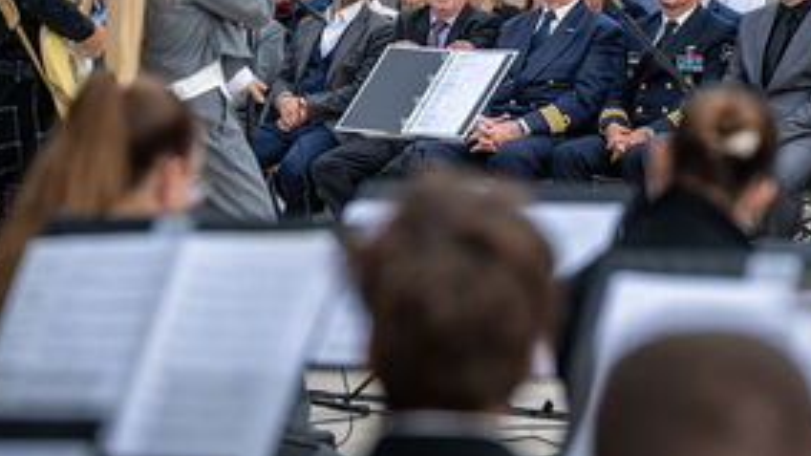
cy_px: 100
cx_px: 579
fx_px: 4880
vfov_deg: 5.3
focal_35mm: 227
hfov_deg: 9.5
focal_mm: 135
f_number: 4
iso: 64
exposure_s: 1/400
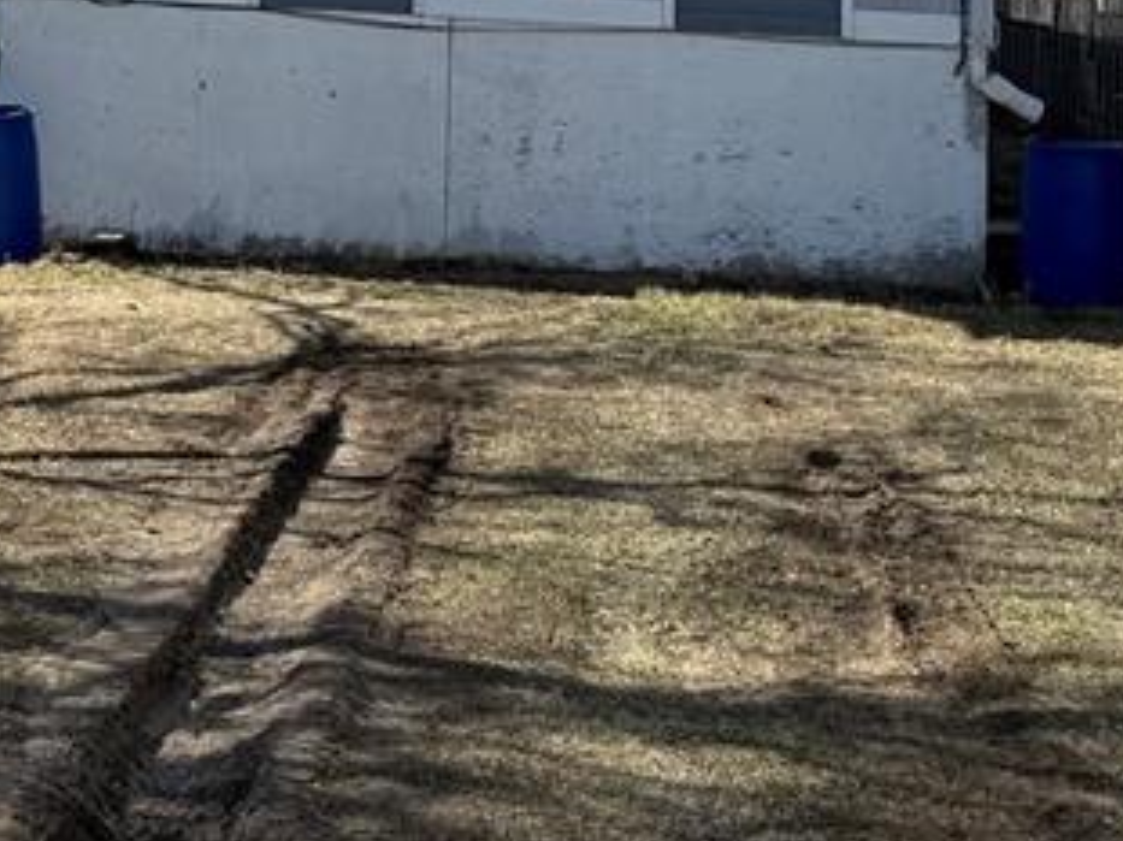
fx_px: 2562
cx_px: 76
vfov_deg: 17.2
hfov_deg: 23.9
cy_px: -339
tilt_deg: +6.5
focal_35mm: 79
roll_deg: -2.4
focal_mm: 6.76
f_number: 1.78
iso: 80
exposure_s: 1/4167
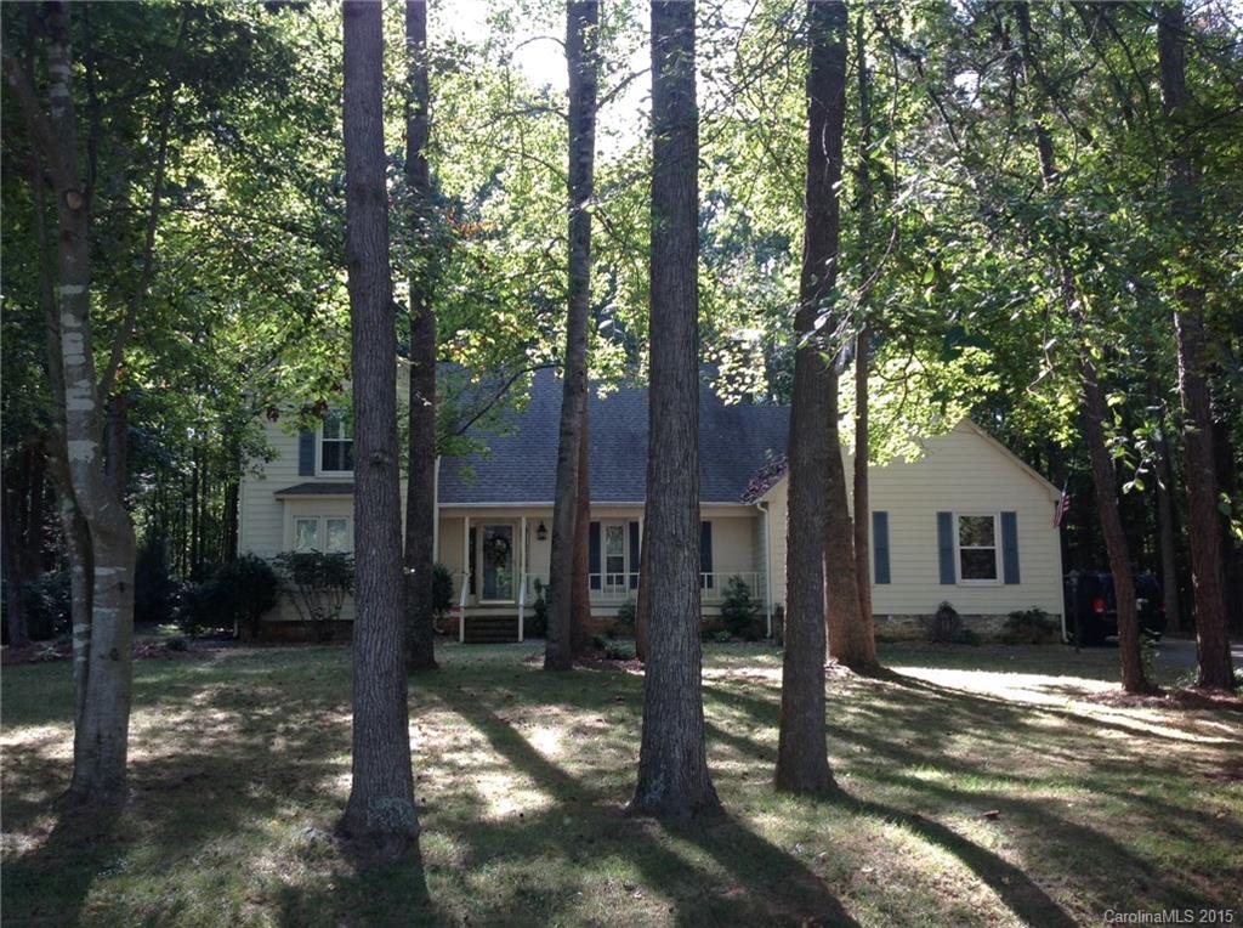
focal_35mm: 35
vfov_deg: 40.6
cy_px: 464
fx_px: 1254
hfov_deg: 52.7
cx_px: 622
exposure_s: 1/135
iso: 50
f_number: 2.4
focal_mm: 4.28
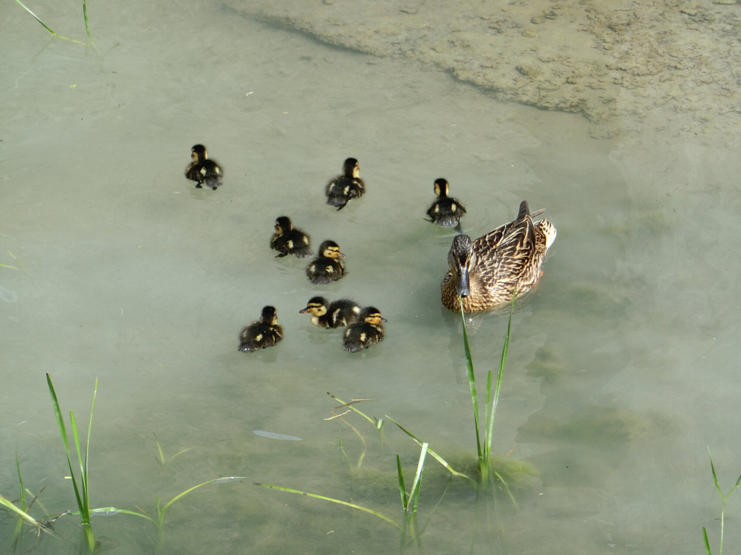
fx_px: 6293
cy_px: 278
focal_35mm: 294
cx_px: 370
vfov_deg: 5.1
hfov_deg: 6.7
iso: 100
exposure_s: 1/320
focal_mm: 52.5
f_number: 5.8
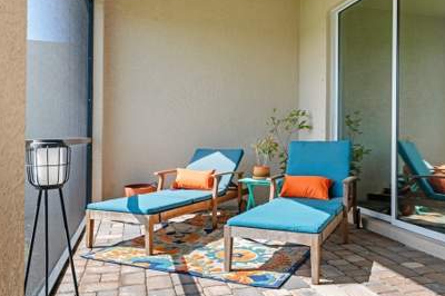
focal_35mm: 30
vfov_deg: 43.5
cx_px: 256
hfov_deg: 61.7
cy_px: 143
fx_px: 371
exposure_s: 1/100
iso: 640
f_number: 10
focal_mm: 25
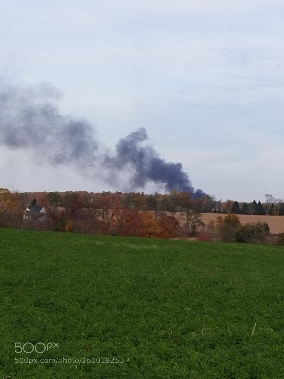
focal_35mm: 26
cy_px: 190
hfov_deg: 53.1
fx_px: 284
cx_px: 142
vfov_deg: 67.3
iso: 50
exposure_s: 1/1200
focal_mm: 4.25
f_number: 1.7
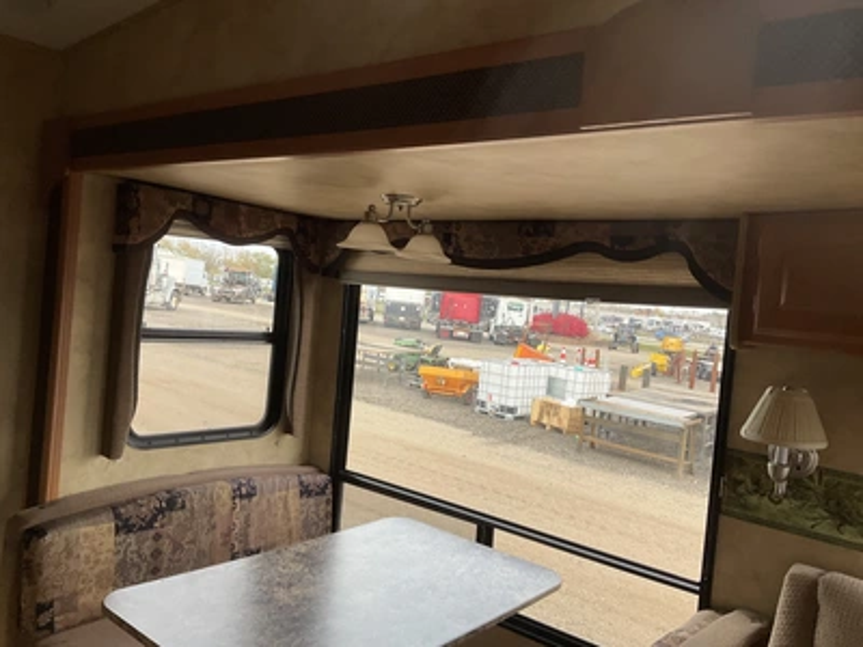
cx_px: 432
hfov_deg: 61.7
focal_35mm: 29
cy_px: 324
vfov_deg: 48.2
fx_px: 723
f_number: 1.8
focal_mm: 3
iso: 32
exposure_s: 1/122
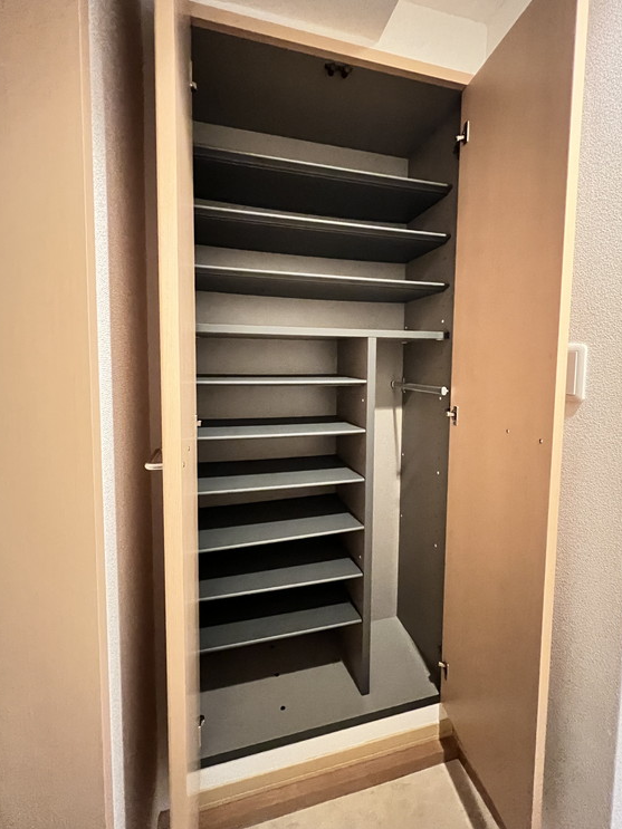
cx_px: 320
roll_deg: -0.2
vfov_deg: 101.9
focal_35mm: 14
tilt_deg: -3.1
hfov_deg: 85.6
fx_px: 336
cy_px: 384
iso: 2000
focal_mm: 1.57
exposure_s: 1/25
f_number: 1.8
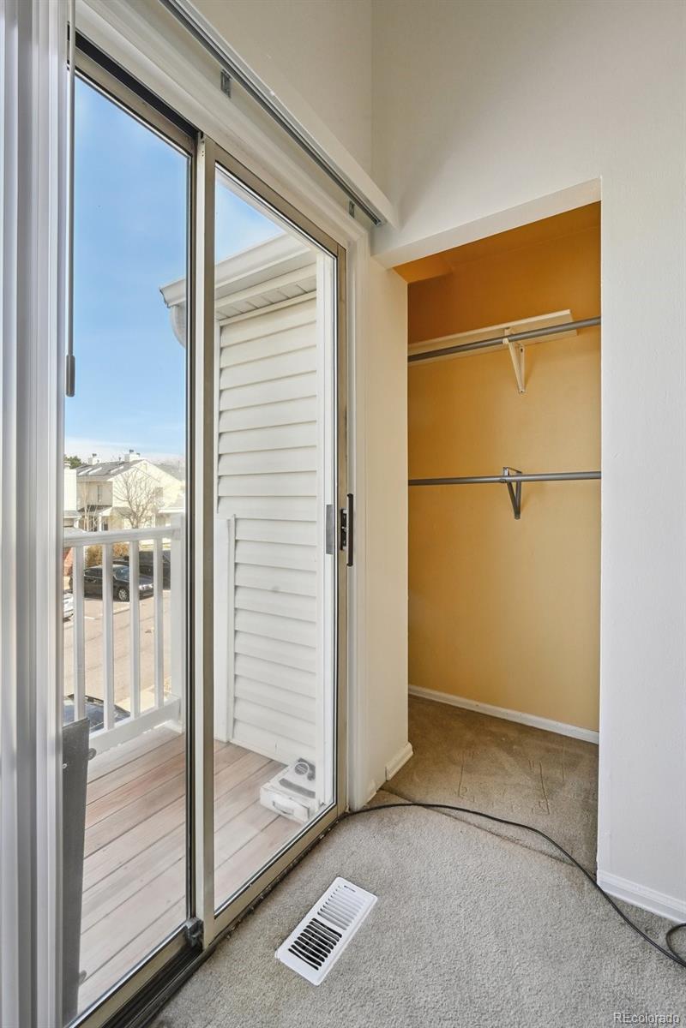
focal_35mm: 15
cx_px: 343
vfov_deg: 100.4
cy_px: 514
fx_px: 429
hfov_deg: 77.3
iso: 400
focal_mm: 15
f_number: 10
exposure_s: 1/125
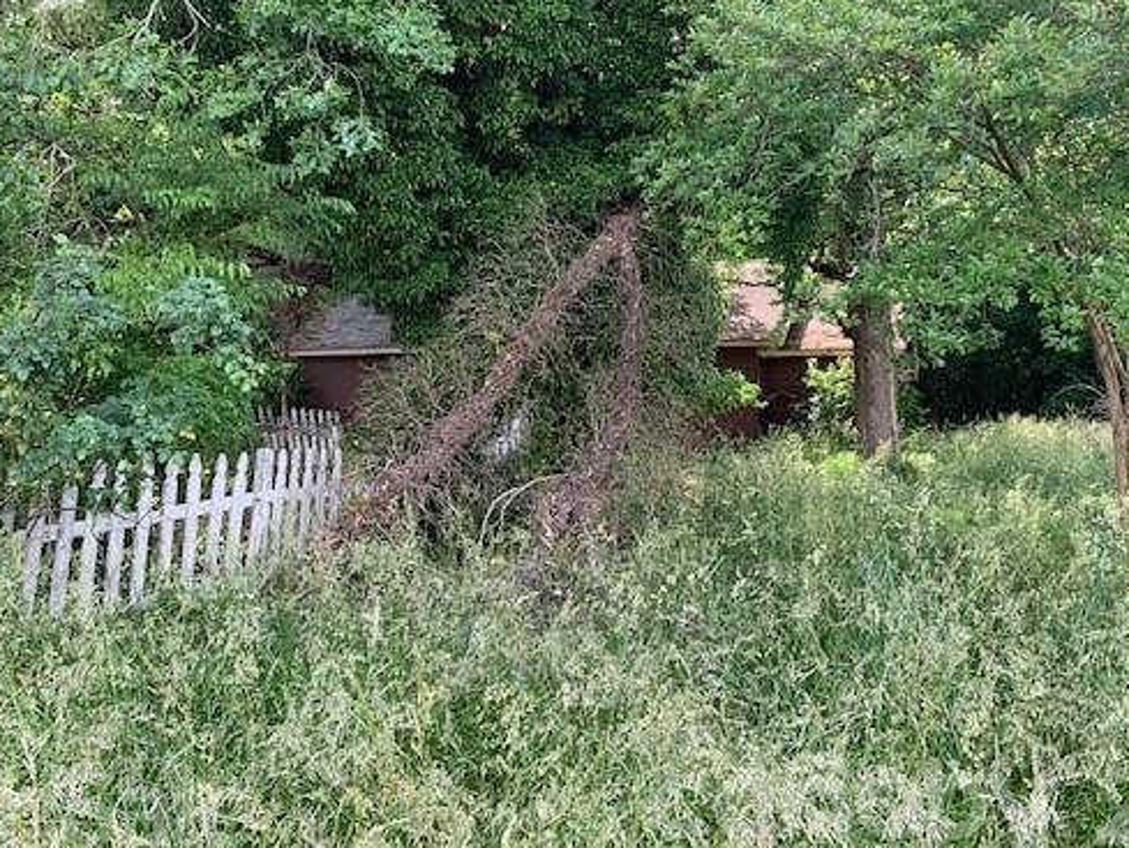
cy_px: 365
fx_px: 1109
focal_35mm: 34
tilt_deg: +3.5
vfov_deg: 41.7
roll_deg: -1.8
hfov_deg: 53.9
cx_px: 600
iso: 32
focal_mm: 4.25
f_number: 1.8
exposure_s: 1/121
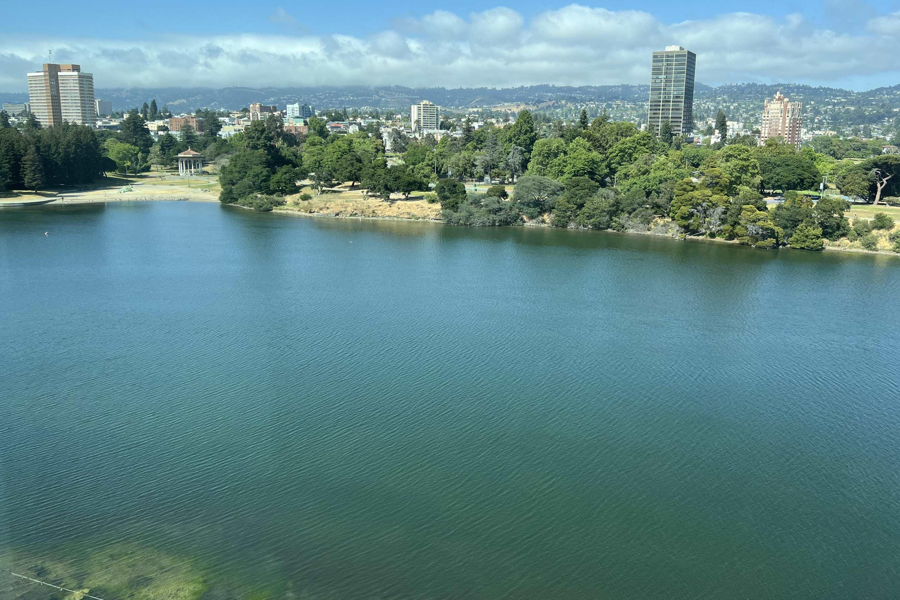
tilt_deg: -10.8
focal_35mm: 28
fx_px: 700
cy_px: 263
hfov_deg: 65.5
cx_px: 459
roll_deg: -0.8
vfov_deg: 46.3
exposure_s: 1/1934
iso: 50
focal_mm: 5.7
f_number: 1.5
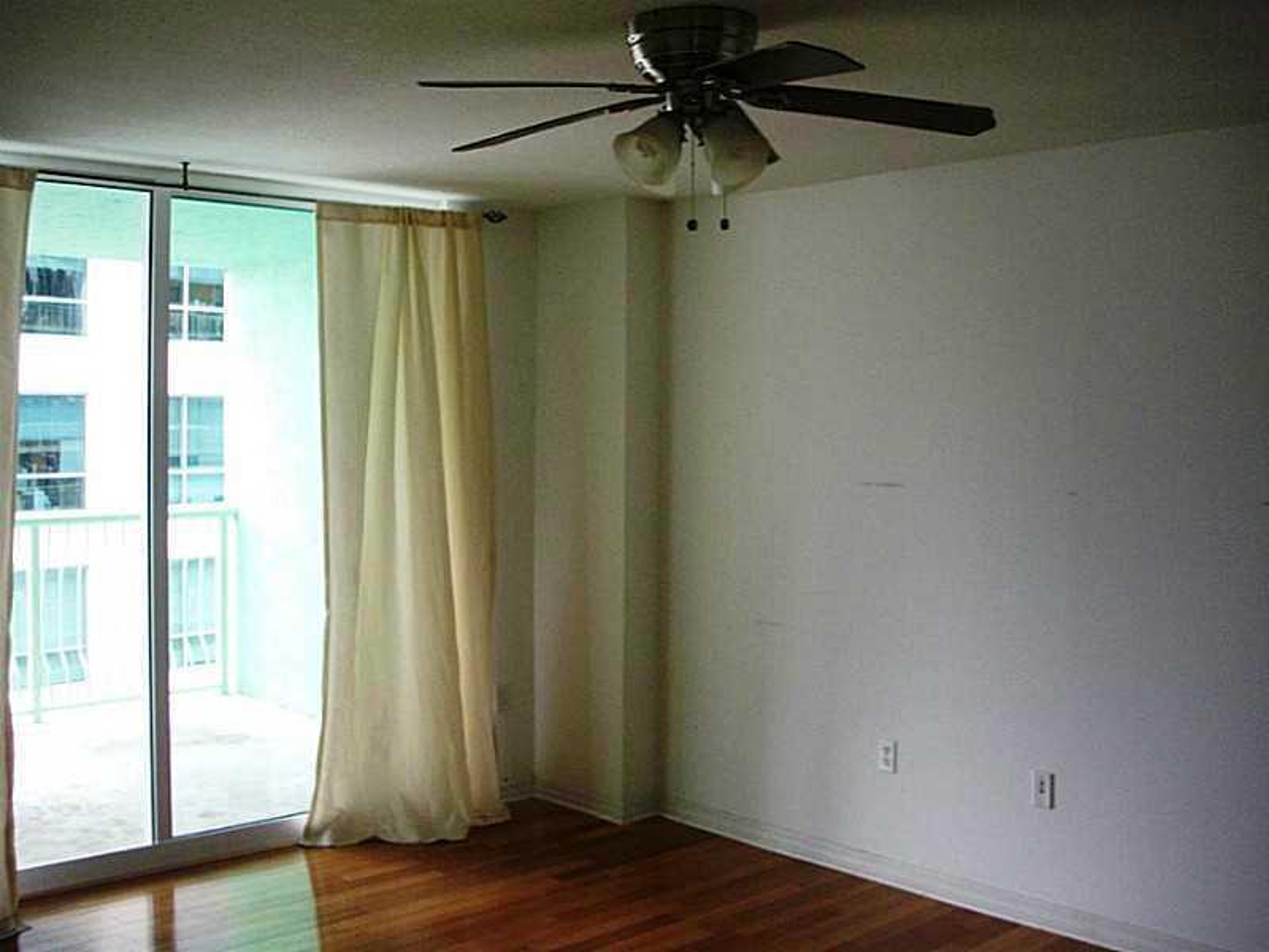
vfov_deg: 38.7
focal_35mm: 37
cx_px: 634
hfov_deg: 50.1
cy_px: 476
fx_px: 1356
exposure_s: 1/50
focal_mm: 6.2
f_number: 2.8
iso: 200
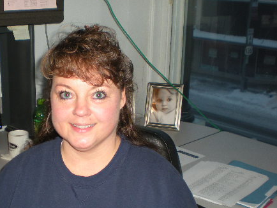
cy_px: 128
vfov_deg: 26.1
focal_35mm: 56
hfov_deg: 34.1
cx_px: 96
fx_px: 448
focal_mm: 6.3
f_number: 3.1
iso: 110
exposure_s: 1/30
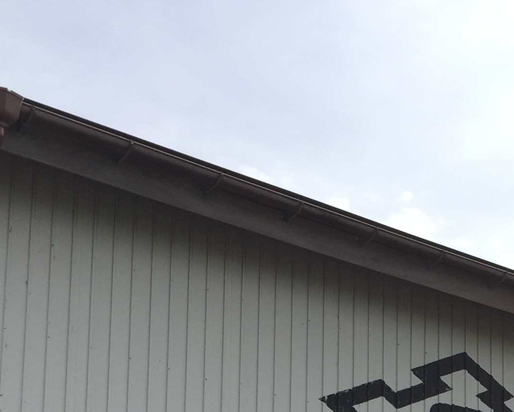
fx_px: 1324
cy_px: 584
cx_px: 562
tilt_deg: +8.3
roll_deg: -0.6
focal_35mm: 87
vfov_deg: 16.4
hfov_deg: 20.9
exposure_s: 1/1522
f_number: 2.2
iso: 32
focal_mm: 4.15
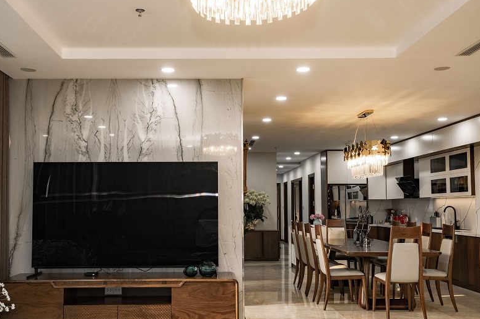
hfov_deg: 48.4
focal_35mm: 40
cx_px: 209
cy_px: 178
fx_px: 533
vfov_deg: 33.3
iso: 1000
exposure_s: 1/30
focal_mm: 31
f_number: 9
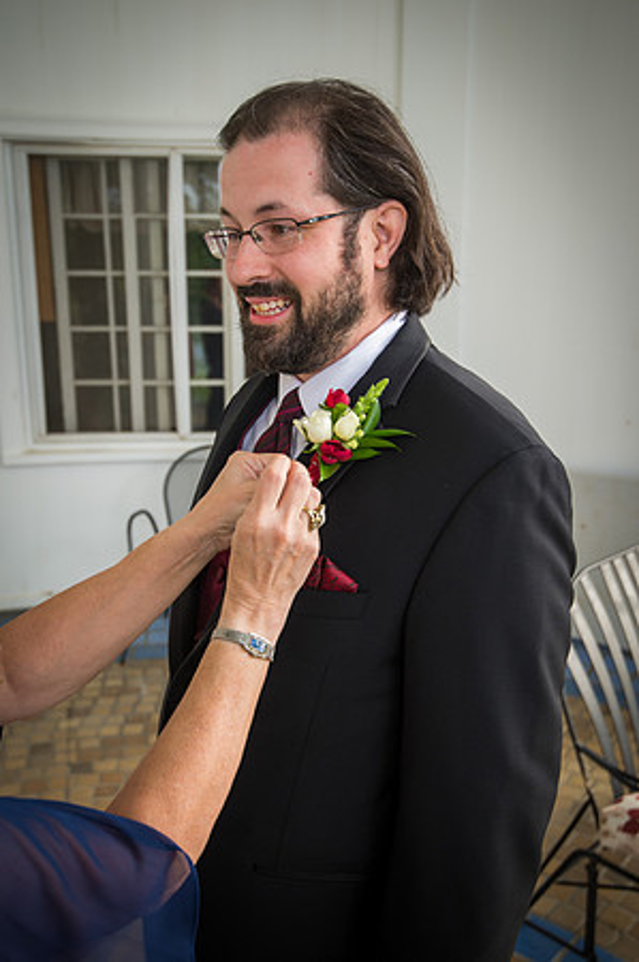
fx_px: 934
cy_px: 481
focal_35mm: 35
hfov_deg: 37.8
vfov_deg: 54.5
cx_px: 320
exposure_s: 1/180
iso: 400
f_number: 4.8
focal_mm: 35
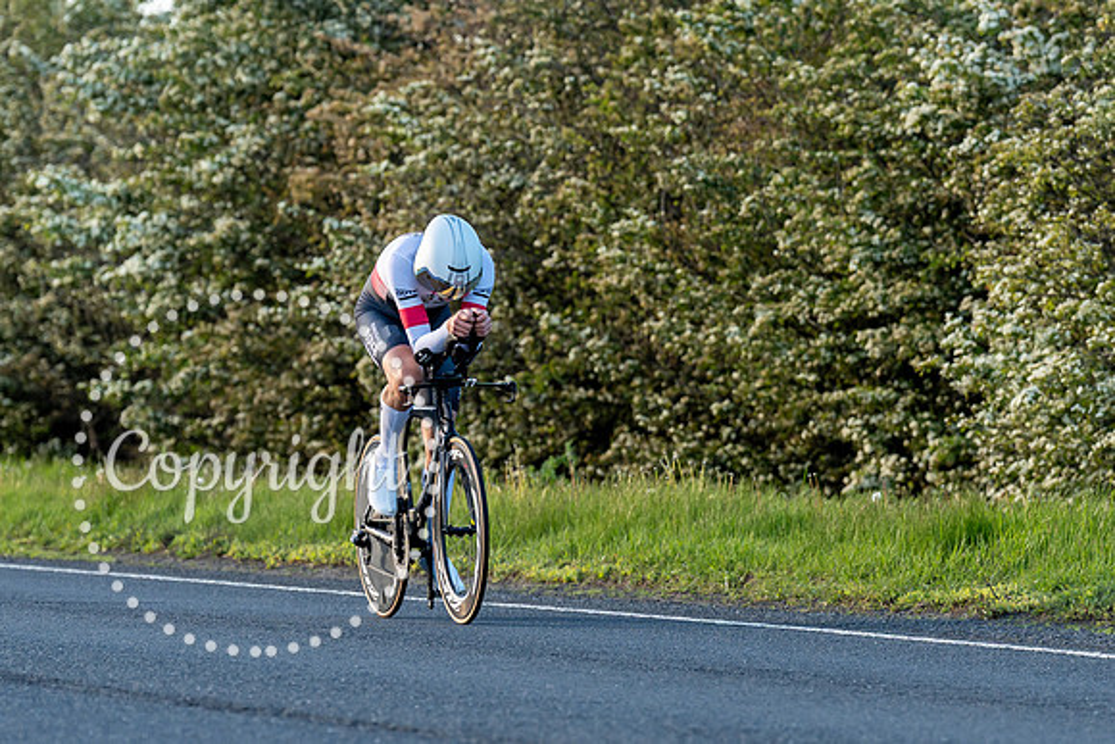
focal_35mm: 298
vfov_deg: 4.6
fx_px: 9222
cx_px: 472
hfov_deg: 6.9
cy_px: 289
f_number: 3.5
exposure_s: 1/1000
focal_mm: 163
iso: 500
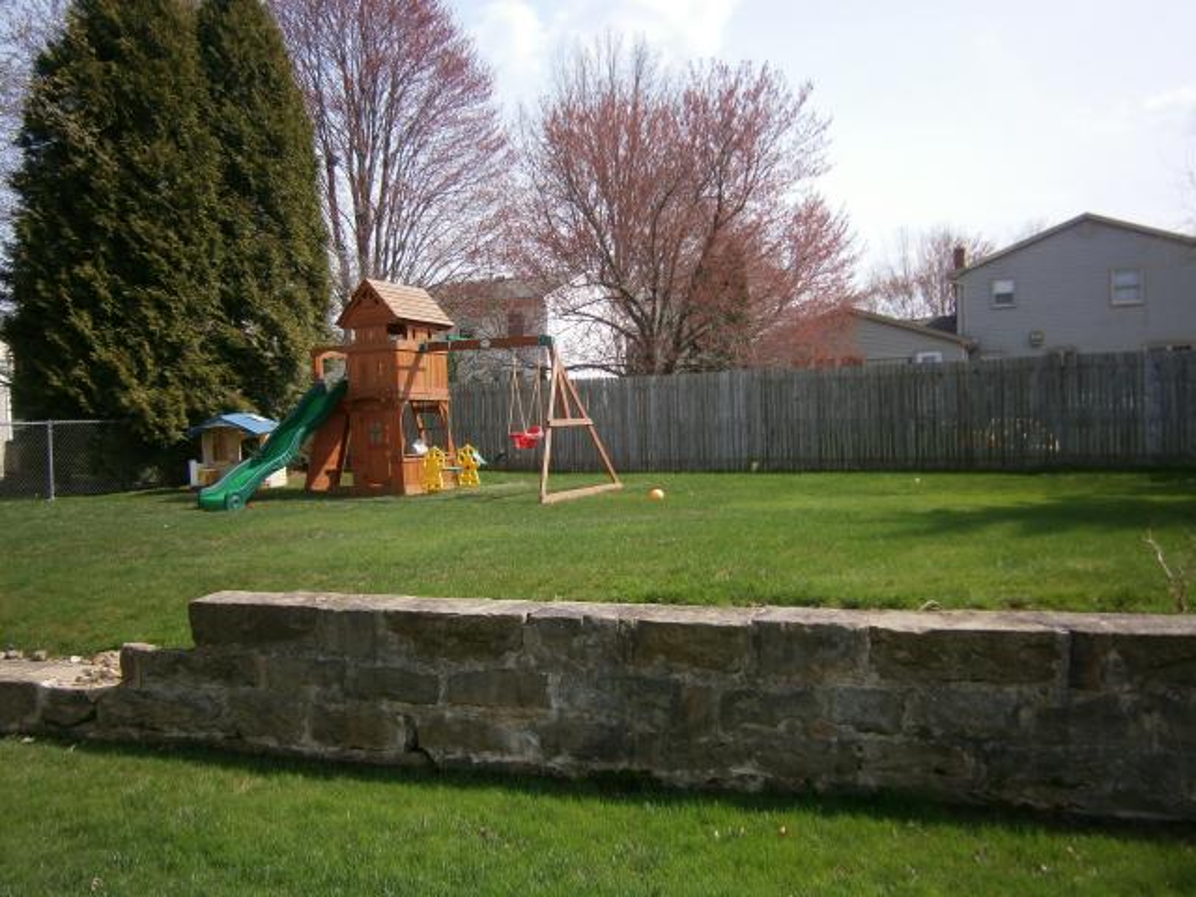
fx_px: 898
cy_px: 448
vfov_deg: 53.1
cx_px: 598
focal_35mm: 26
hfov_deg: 67.3
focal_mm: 4.7
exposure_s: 1/800
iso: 80
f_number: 2.8
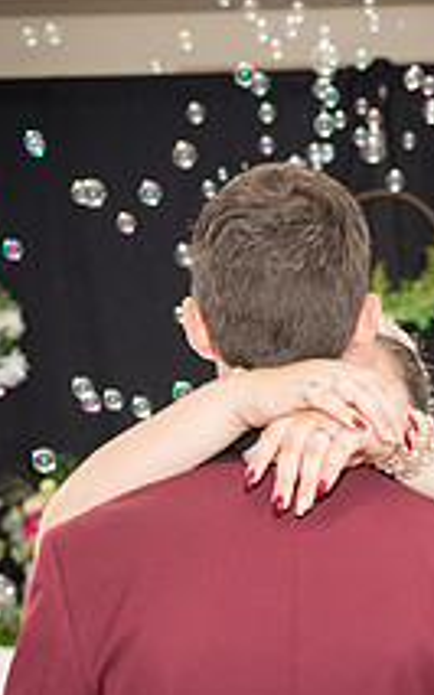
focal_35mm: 125
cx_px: 295
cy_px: 666
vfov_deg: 16.4
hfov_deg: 10.5
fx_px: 2367
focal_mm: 58
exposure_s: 1/125
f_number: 4
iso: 800
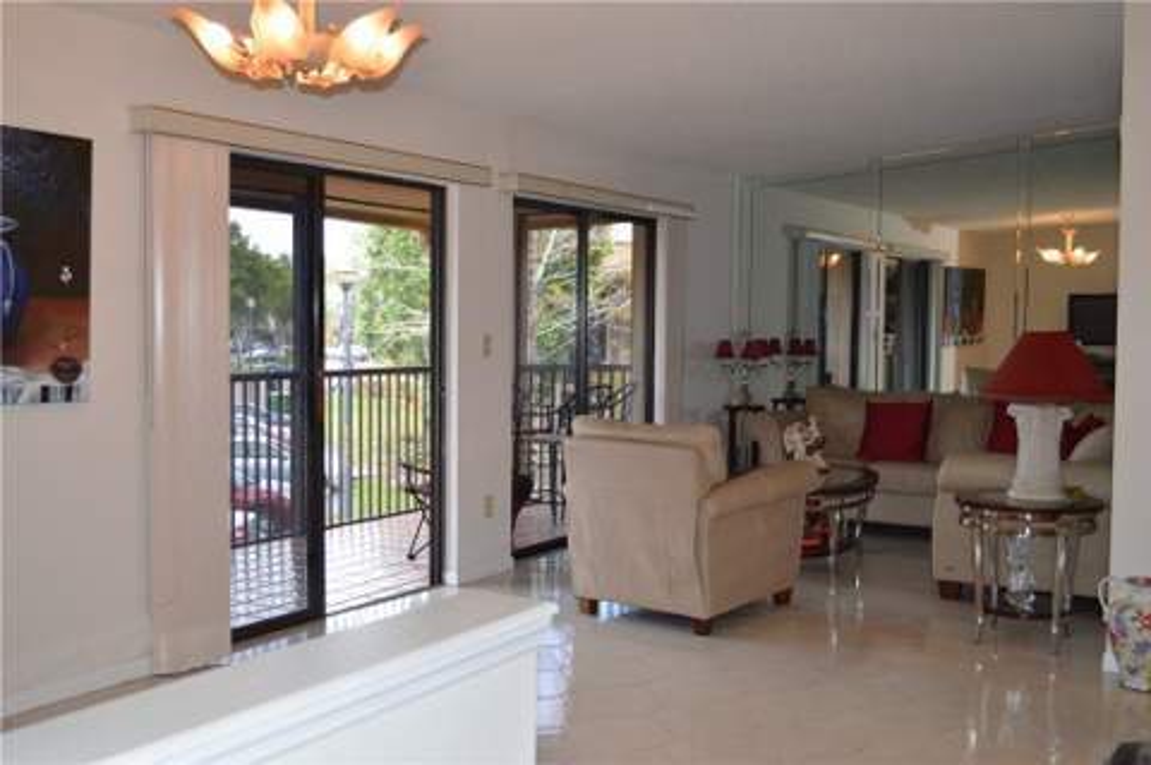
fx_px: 1150
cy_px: 382
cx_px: 576
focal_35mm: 36
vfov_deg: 36.8
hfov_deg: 53.2
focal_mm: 24
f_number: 4
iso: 400
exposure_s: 1/80
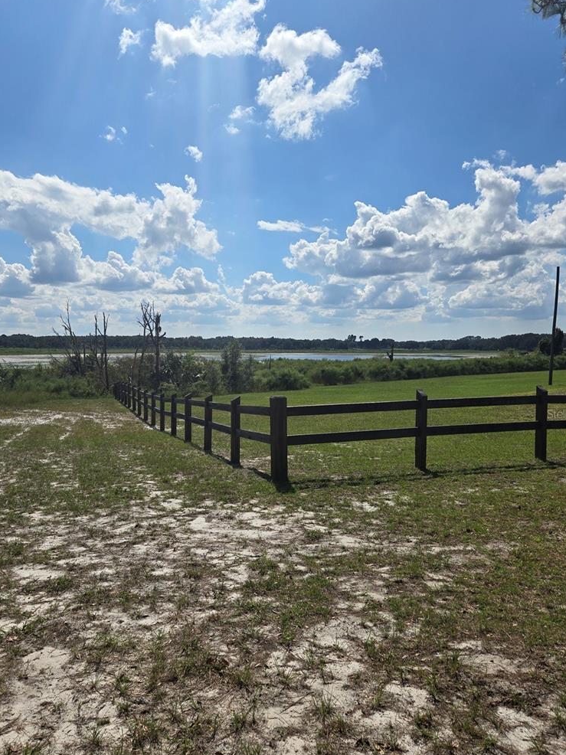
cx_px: 257
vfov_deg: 63.3
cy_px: 413
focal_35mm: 28
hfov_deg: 49.7
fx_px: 611
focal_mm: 5.4
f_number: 1.8
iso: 25
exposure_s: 1/4883
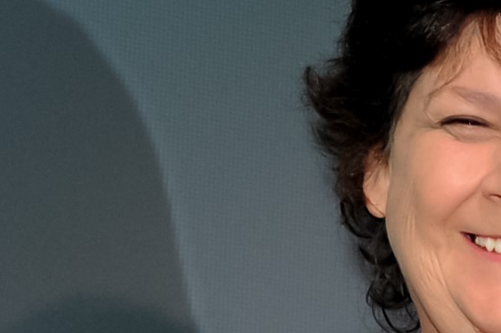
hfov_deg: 14.4
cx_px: 298
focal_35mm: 142
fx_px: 1975
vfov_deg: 9.6
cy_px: 313
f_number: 4.5
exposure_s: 1/125
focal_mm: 52
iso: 800
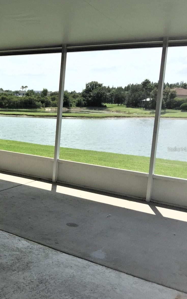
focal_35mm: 42
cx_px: -13
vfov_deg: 47.2
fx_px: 342
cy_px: 149
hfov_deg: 28.1
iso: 32
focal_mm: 4.15
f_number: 2.2
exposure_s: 1/1412
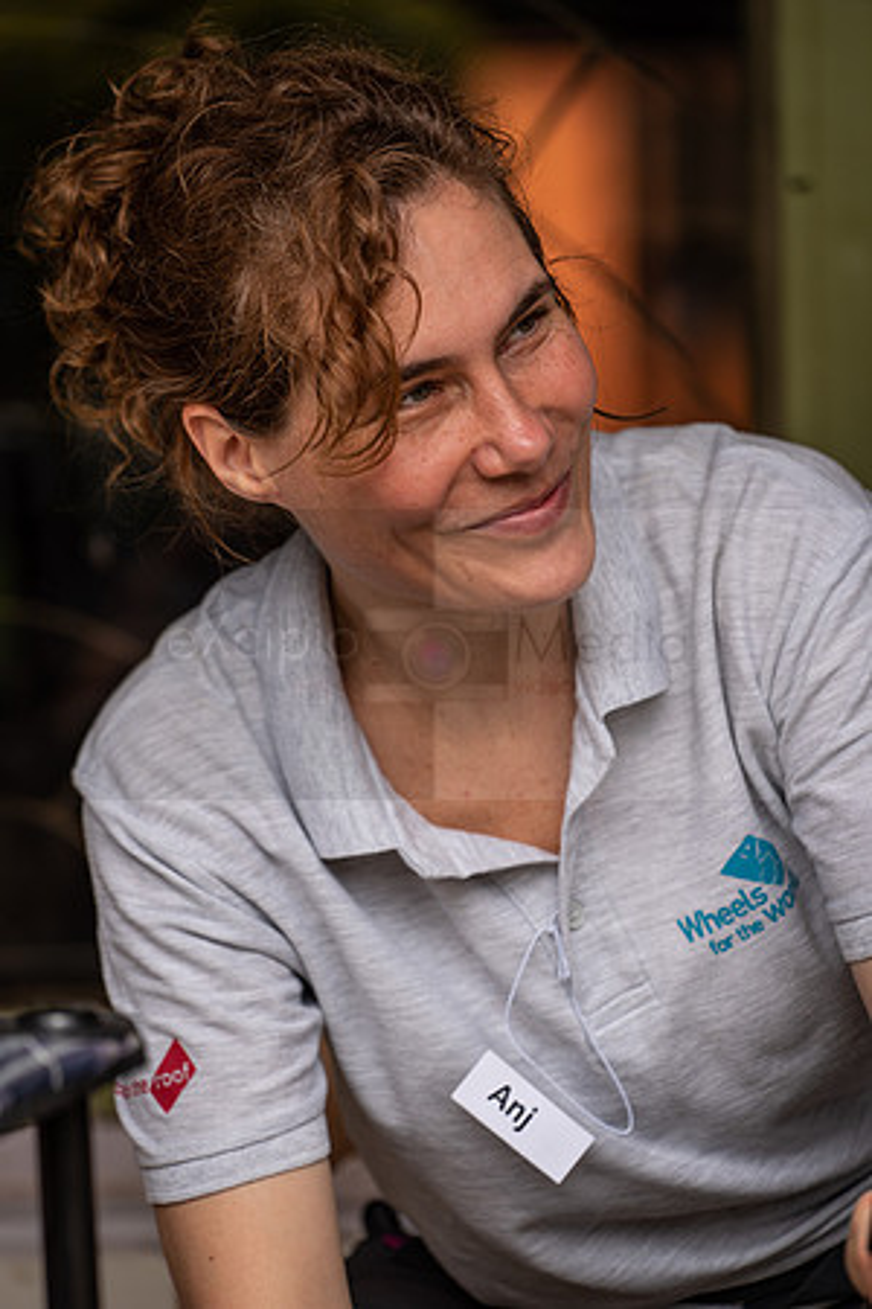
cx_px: 436
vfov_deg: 10.3
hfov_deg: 6.9
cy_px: 654
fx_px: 7266
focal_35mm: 200
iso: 100
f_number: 4.5
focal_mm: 200
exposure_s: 1/400
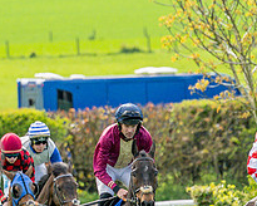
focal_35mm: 962
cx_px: 177
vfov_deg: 1.6
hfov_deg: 2.0
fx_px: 7317
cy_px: 244
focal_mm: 170
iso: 400
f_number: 4
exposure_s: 1/2000
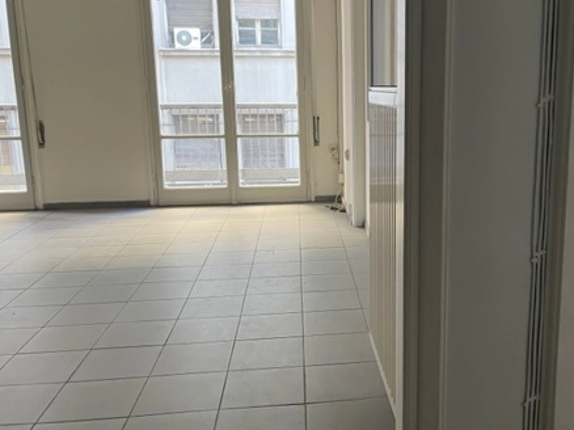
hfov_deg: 48.2
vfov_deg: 37.7
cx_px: 379
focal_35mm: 38
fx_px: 630
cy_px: 194
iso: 125
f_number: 1.6
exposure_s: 1/50
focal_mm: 5.1
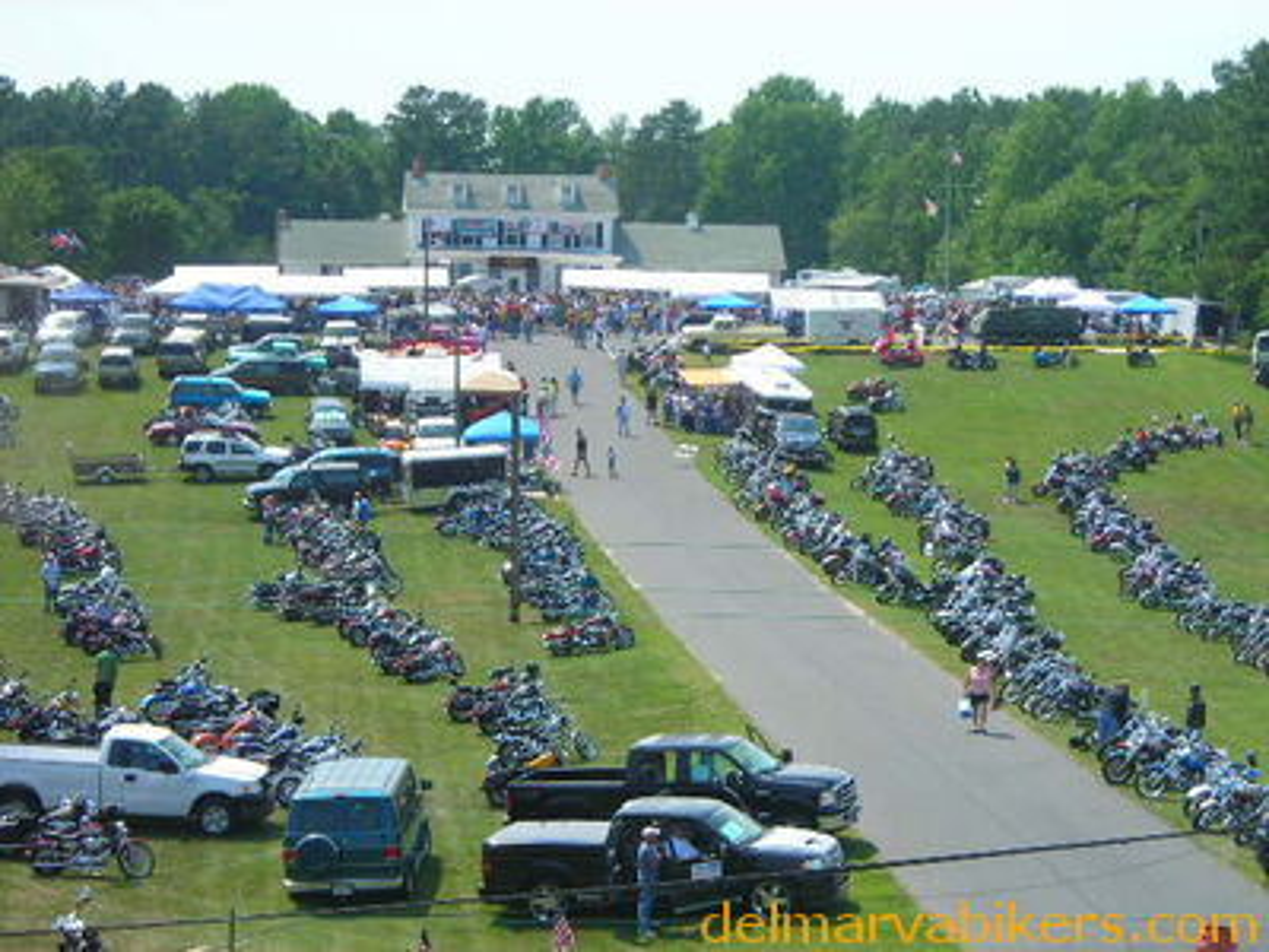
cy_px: 476
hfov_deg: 21.8
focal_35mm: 90
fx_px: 3299
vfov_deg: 16.4
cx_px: 634
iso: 50
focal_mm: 14.8
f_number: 4.6
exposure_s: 1/252
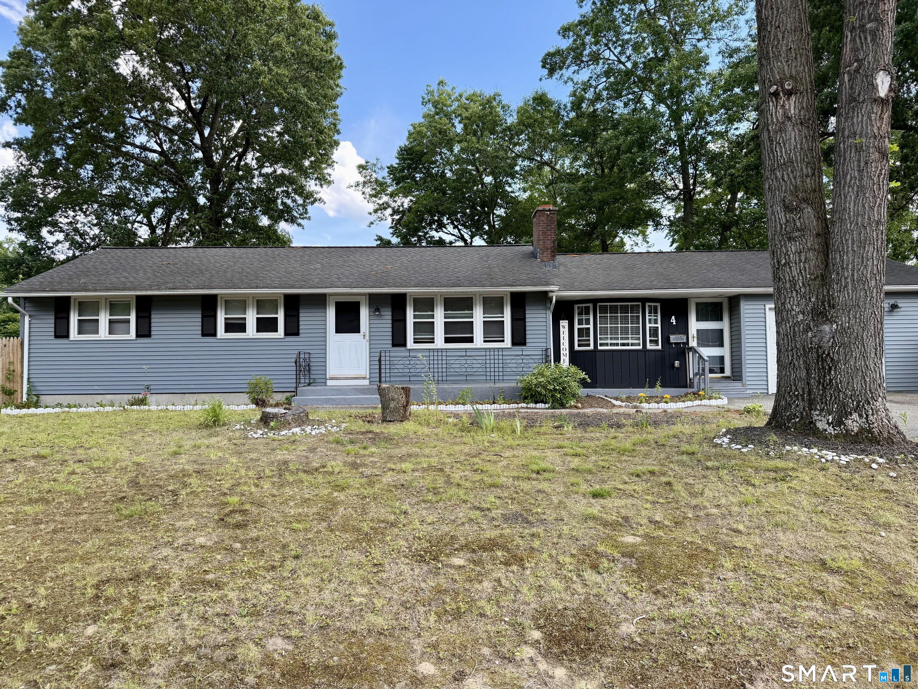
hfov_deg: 71.6
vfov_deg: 56.8
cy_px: 344
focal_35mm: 24
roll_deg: +0.7
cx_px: 459
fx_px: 636
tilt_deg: +2.5
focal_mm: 6.76
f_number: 1.78
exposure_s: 1/979
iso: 100
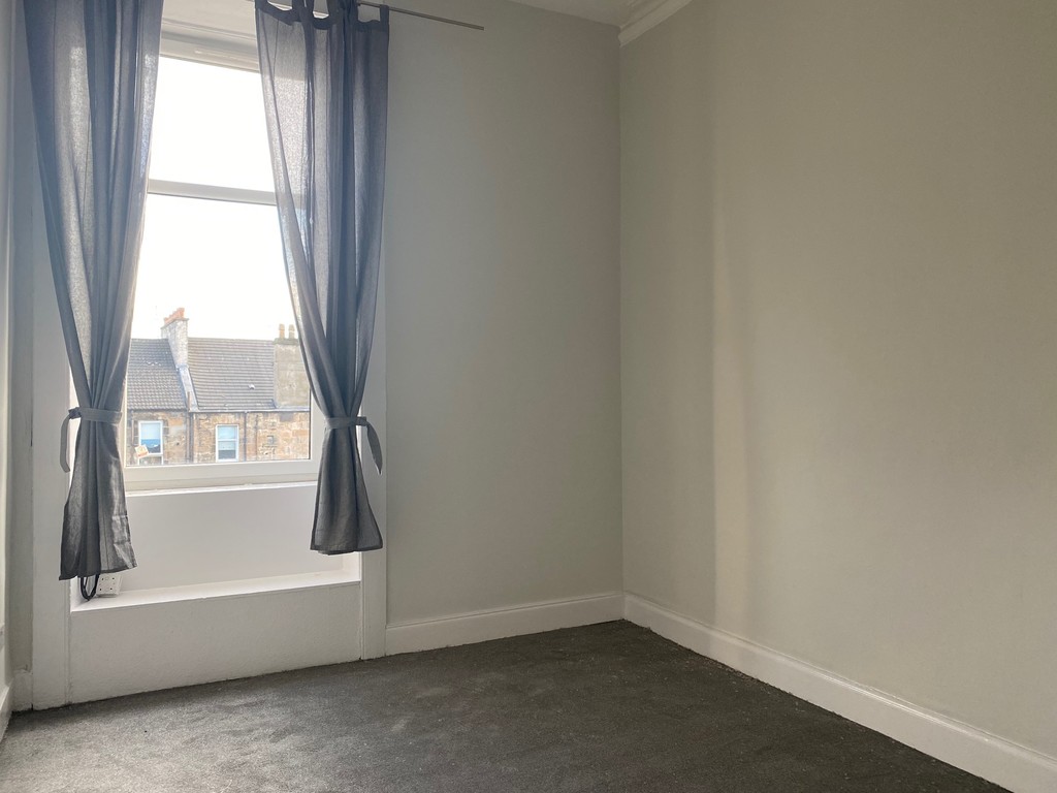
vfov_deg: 53.1
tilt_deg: +0.8
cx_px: 528
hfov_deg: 67.3
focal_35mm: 26
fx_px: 794
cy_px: 396
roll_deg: +0.2
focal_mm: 4.25
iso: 125
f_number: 1.8
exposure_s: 1/121
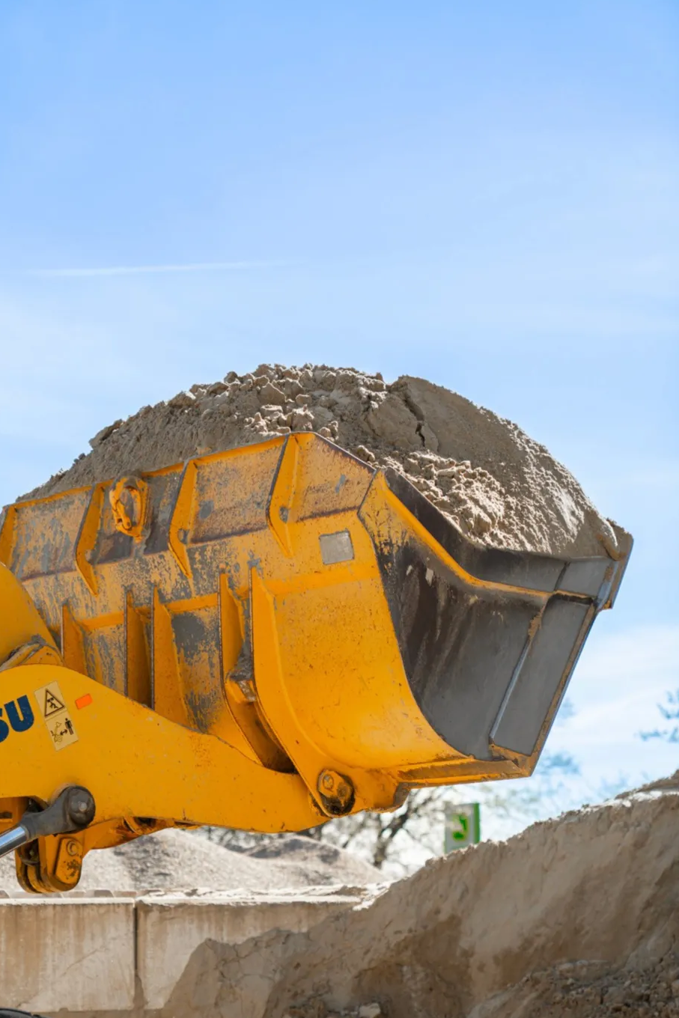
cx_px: 209
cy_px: 686
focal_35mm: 96
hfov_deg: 14.2
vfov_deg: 21.2
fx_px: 2715
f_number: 2.8
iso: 100
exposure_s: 1/1250
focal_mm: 67
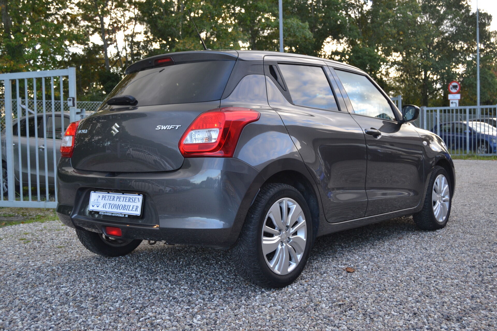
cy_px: 166
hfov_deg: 49.6
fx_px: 538
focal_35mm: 39
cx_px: 248
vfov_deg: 34.2
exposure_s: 1/125
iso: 250
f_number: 5.6
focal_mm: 26
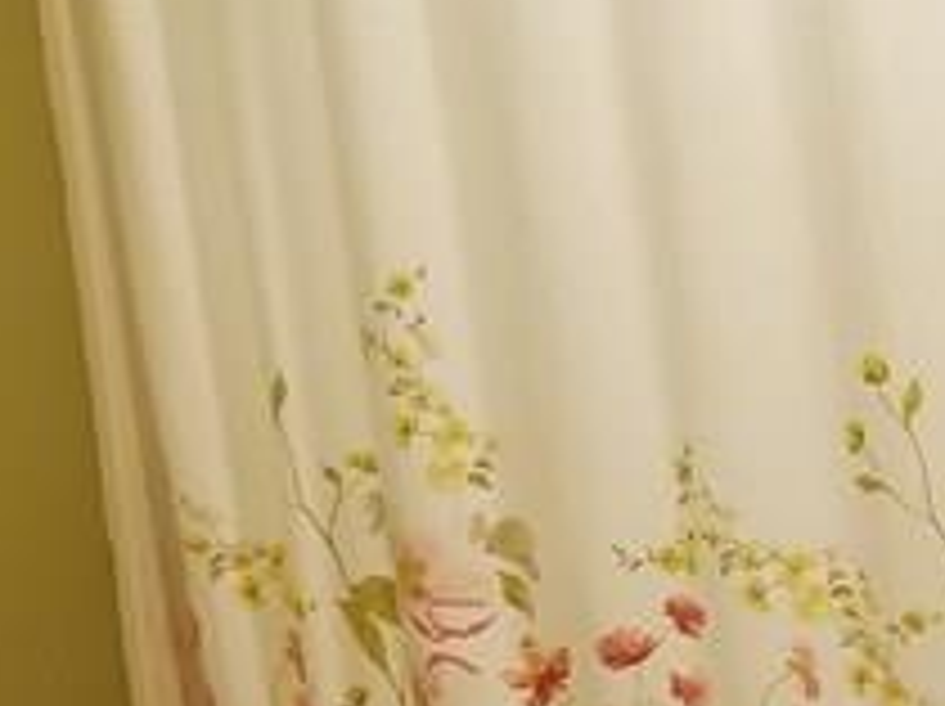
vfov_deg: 11.2
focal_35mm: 127
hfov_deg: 14.2
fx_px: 3463
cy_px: 1043
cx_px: 1548
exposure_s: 1/30
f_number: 1.7
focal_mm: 4.3
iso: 250
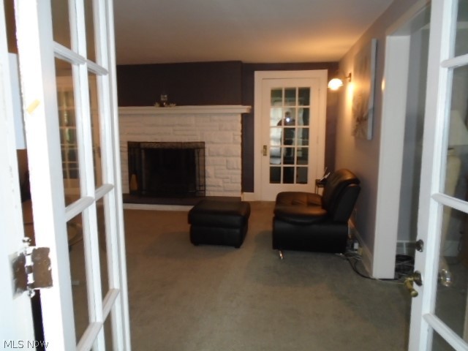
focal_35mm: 26
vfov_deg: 53.1
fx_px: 352
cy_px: 176
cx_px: 234
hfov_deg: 67.3
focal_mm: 4.6
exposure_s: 1/30
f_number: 3.2
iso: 320
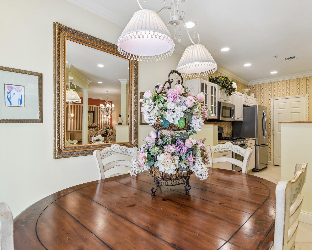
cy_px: 130
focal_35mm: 19
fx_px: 175
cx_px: 153
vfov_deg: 70.8
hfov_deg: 83.3
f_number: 9
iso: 320
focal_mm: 16
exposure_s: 1/25
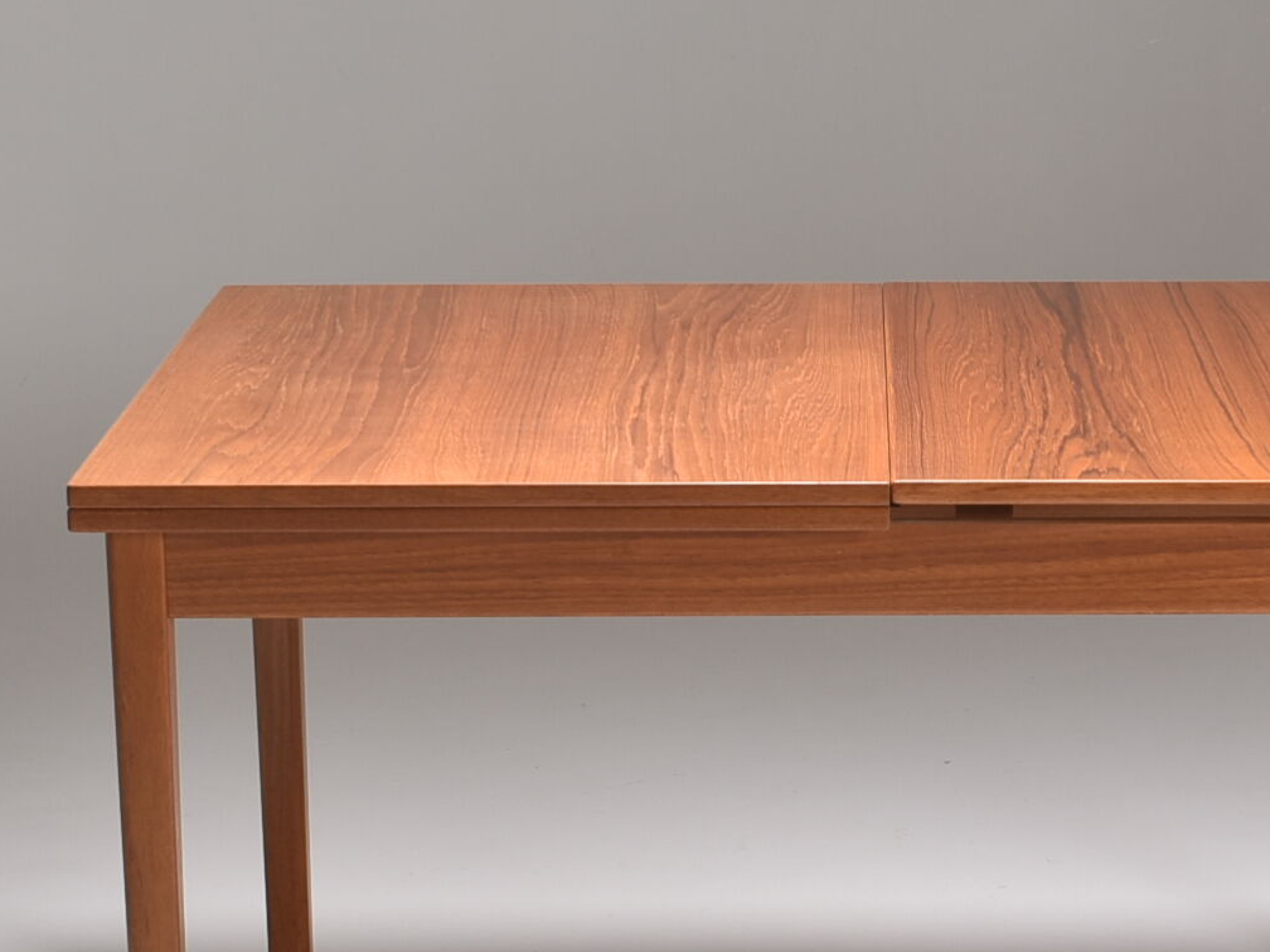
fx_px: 4403
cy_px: 767
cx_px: 913
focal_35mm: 120
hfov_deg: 16.4
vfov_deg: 12.3
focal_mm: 28
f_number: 11
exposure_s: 1/200
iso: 100
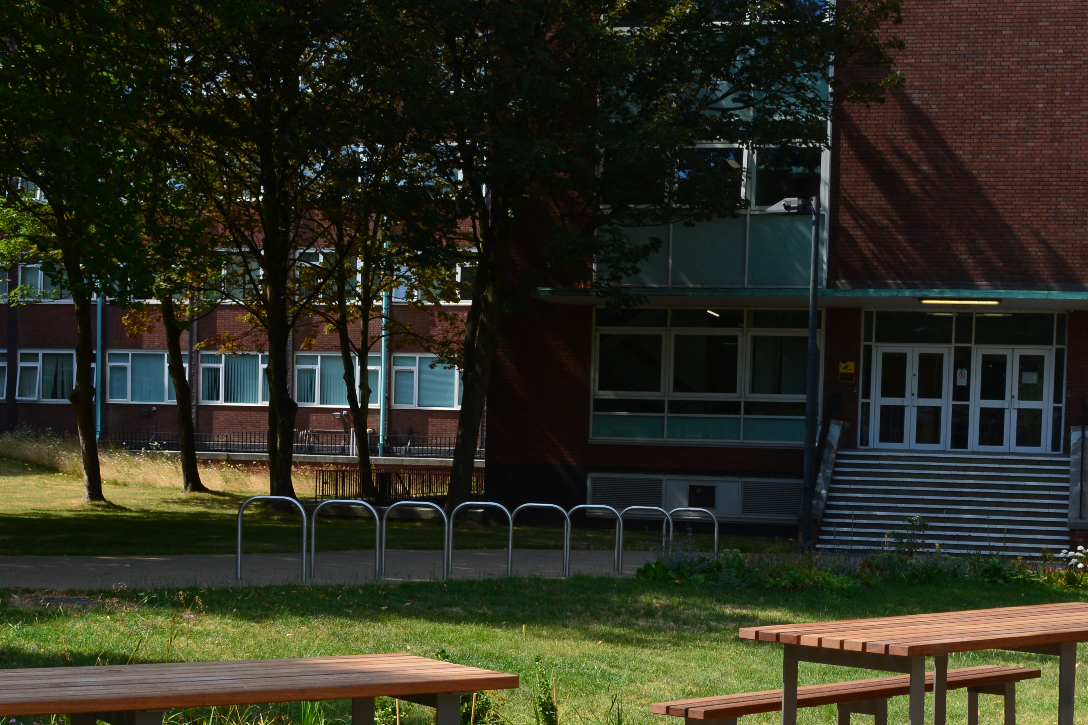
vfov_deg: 20.4
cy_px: 594
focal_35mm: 66
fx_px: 1995
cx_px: 568
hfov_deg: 30.5
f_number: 10
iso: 250
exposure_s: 1/250
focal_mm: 24
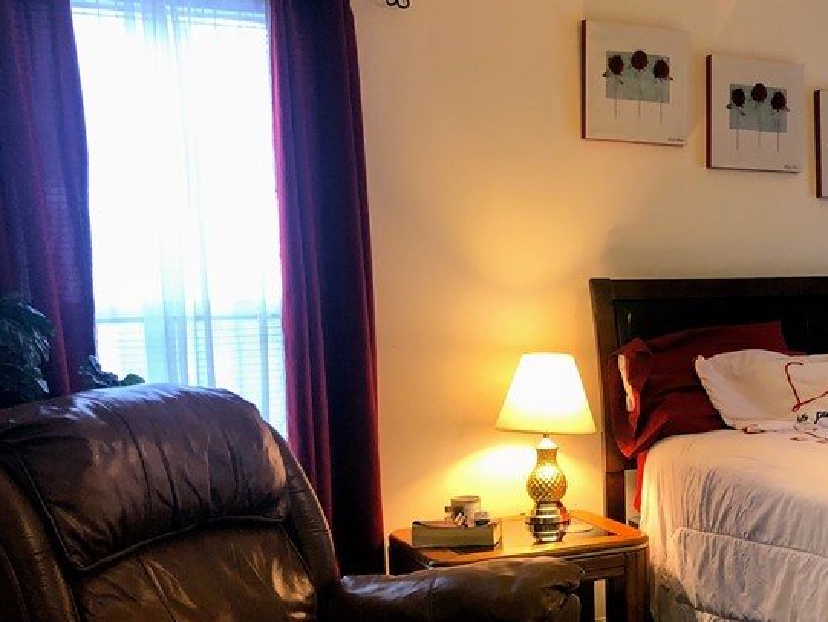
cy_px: 441
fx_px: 1268
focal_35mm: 53
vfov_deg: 27.3
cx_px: 762
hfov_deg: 34.0
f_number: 1.8
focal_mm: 3.99
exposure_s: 1/15
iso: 50
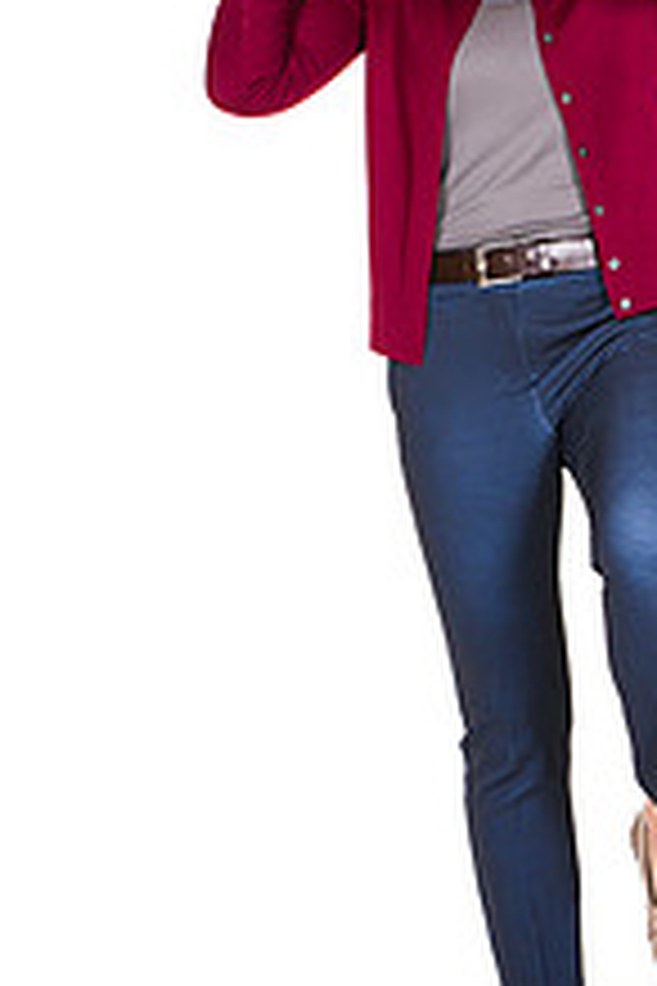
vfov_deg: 7.4
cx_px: 522
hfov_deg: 4.9
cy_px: 261
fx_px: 7610
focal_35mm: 278
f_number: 6.3
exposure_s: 1/160
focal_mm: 90
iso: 200
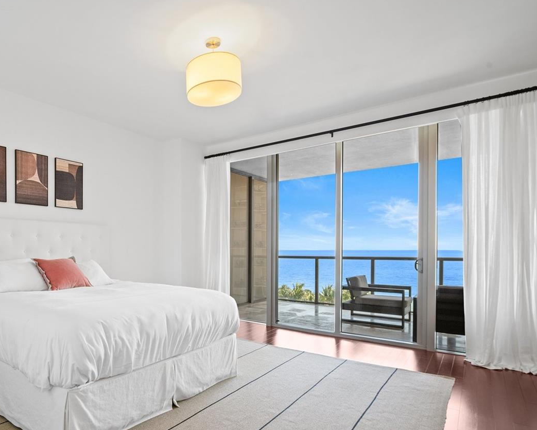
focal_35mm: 23
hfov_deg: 68.9
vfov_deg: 60.4
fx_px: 366
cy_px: 259
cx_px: 149
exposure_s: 1/6
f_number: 8
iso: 200
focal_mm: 16
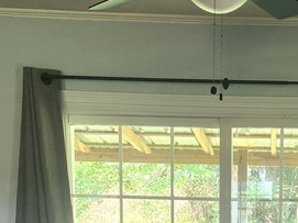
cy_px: 335
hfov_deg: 22.1
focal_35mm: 87
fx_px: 749
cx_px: 256
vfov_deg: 15.6
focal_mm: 5.4
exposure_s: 1/120
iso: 250
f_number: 1.8
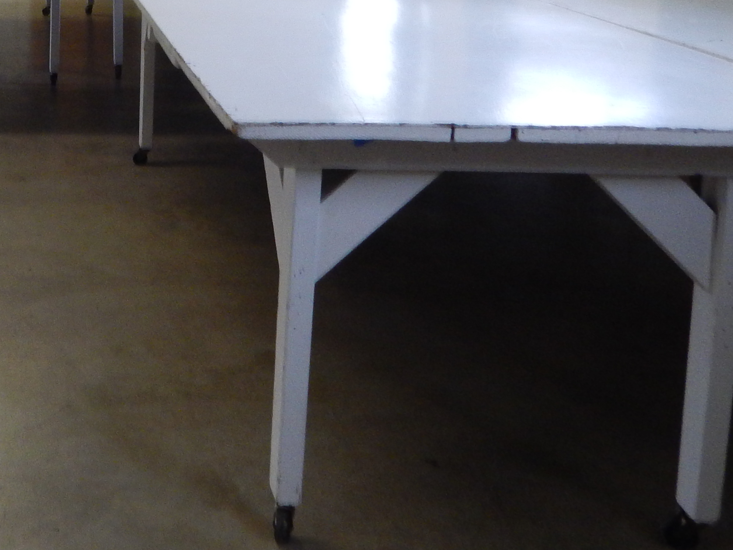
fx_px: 1080
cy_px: -6
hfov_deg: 33.4
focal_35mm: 51
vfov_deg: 26.9
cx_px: -42
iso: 250
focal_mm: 4
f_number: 3
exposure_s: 1/30
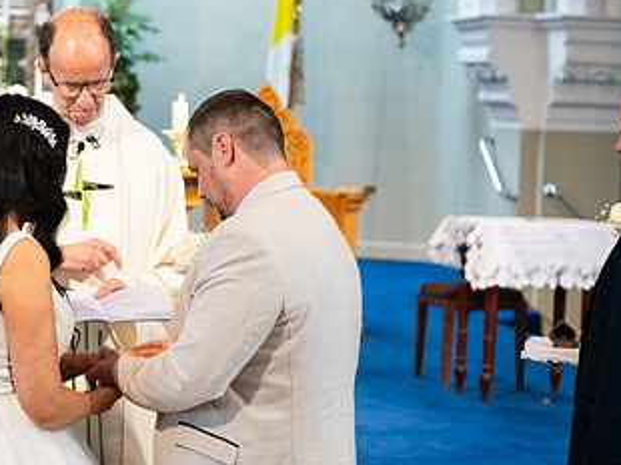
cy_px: 250
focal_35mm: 126
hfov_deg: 15.6
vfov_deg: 11.7
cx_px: 134
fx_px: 2259
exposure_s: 1/160
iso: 800
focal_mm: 70
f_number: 3.5
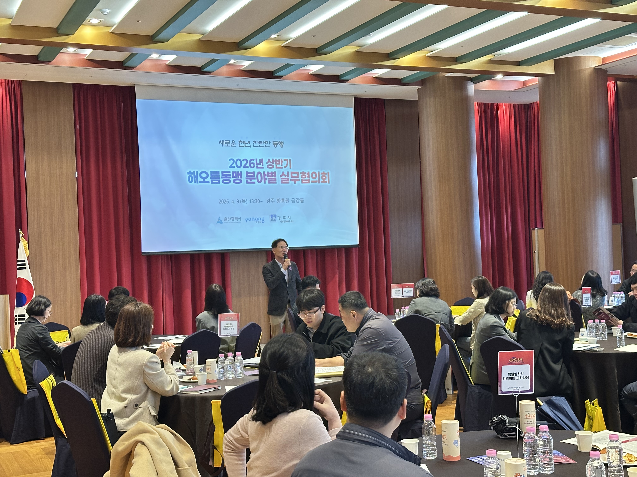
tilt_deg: +0.9
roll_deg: +1.7
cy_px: 238
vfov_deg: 30.3
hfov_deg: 39.7
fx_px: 883
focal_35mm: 48
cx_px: 318
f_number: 1.78
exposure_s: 1/60
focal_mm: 6.86
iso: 250
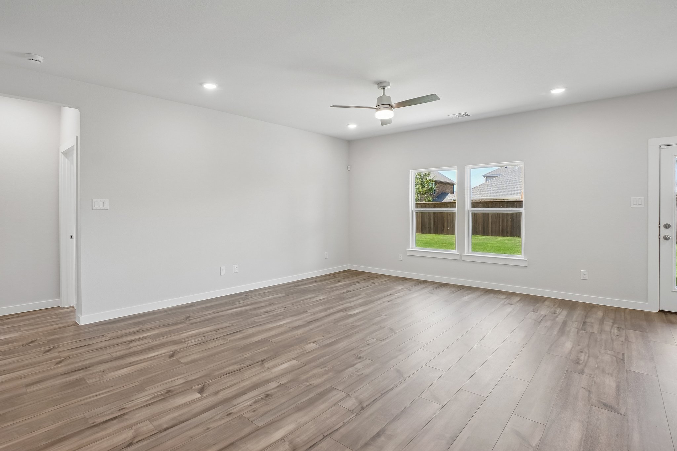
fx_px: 282
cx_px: 338
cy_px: 226
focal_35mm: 15
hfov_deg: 100.4
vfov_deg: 77.3
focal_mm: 10
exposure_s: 1/30
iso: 400
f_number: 8
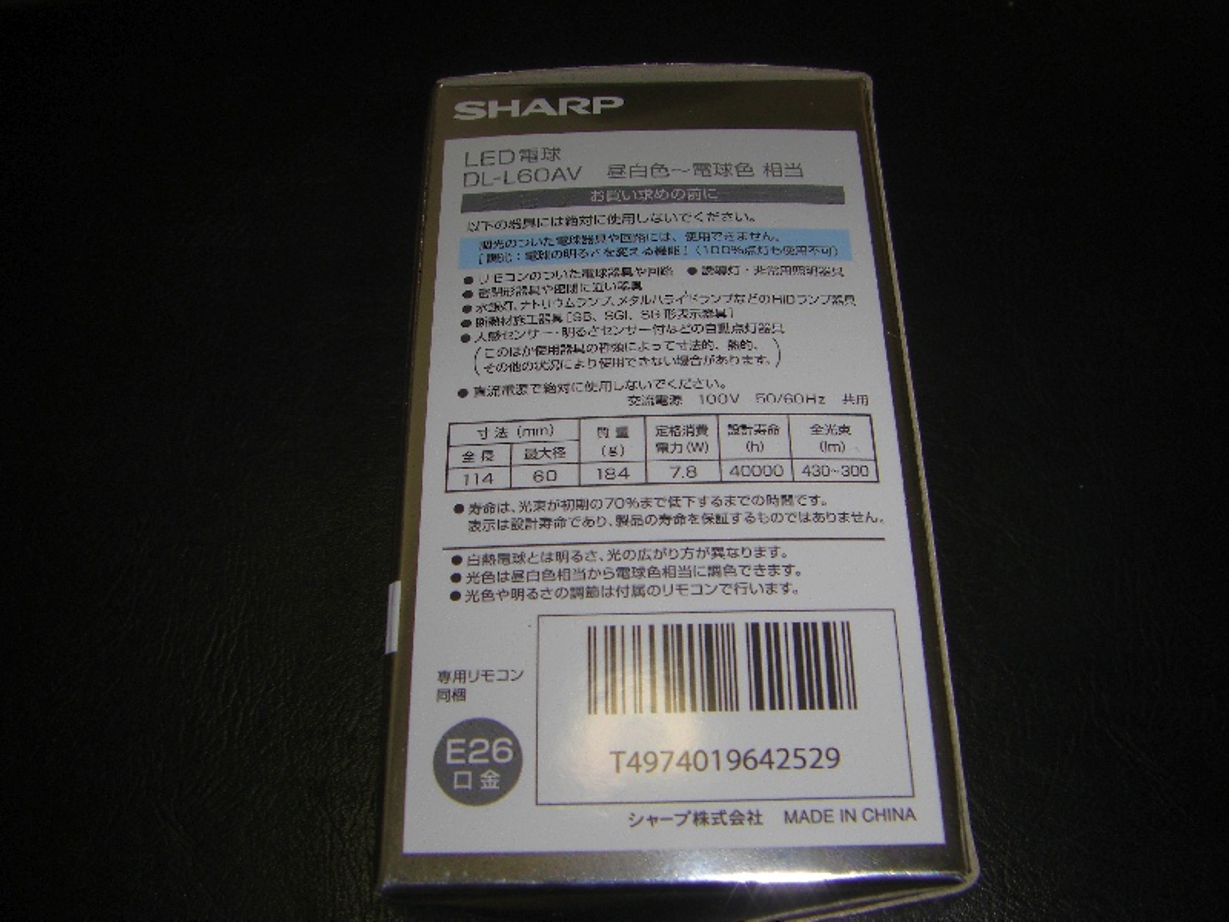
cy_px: 461
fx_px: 1349
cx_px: 614
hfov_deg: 49.0
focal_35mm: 38
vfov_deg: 37.7
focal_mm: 6.3
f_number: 4.6
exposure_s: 1/30
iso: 50
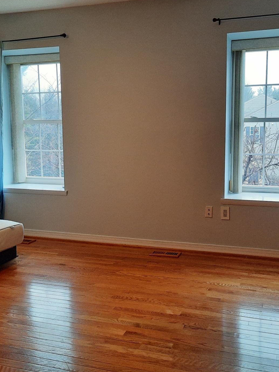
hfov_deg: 38.6
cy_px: 173
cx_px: 160
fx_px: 398
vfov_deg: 50.1
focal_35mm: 37
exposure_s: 1/60
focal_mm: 4.6
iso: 320
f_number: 2
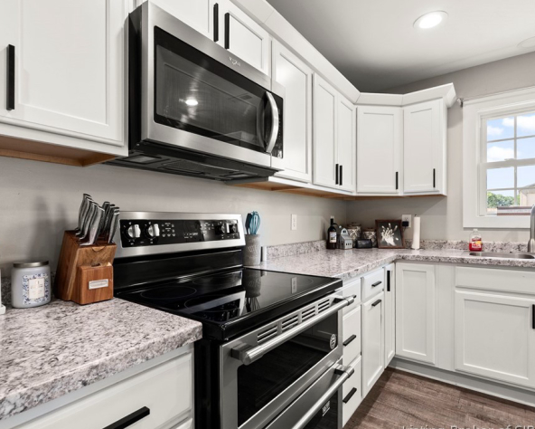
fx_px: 310
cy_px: 214
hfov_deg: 81.5
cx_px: 253
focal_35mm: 20
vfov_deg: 69.2
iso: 400
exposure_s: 1/2
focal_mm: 16.5
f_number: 11
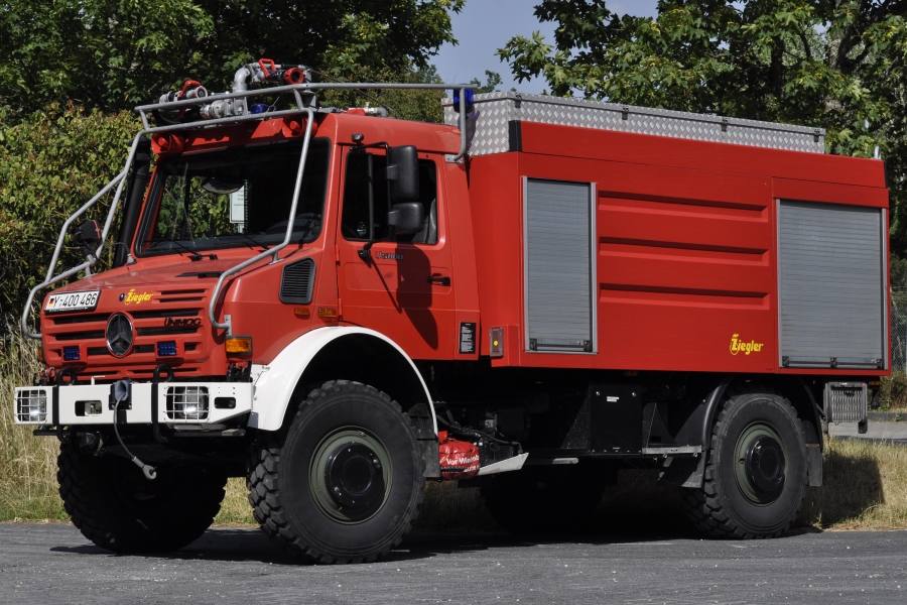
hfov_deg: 19.5
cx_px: 454
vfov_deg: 13.0
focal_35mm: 105
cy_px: 302
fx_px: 2645
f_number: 9
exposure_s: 1/1250
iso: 500
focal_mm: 70
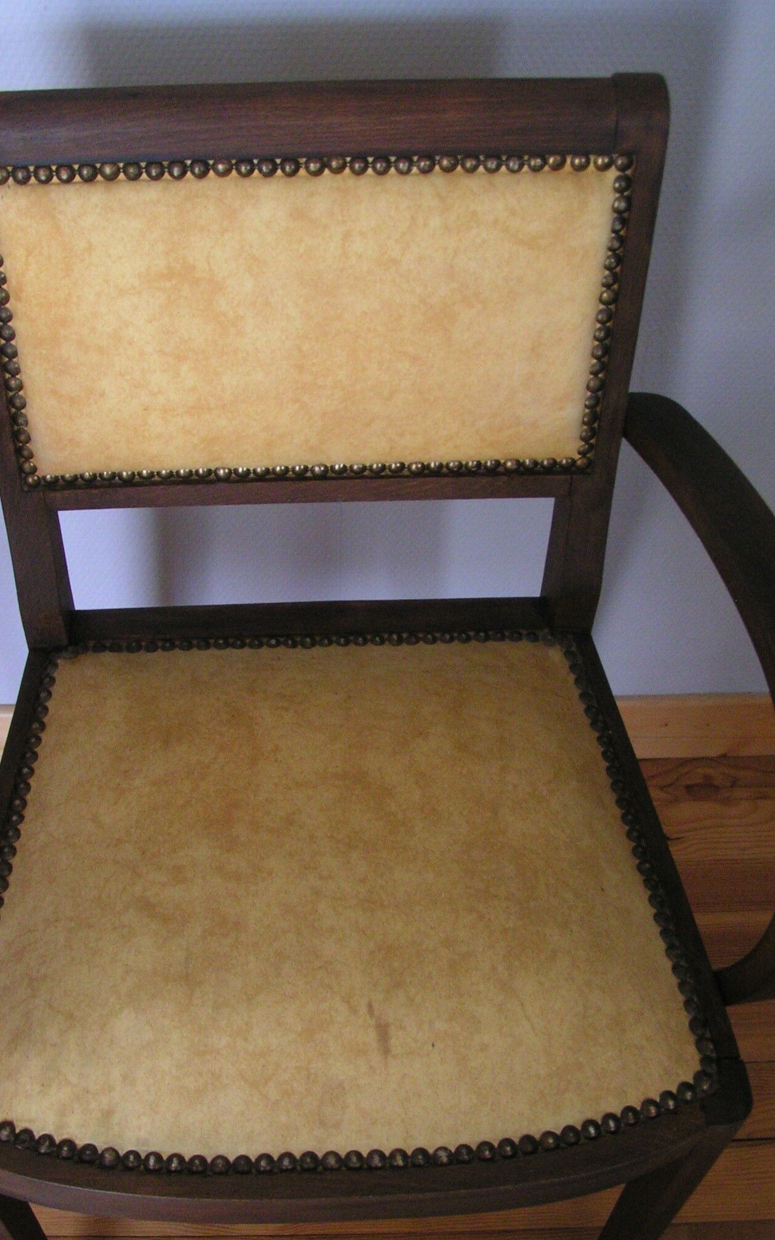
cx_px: 310
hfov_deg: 31.2
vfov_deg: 48.2
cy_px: 630
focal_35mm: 41
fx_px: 1385
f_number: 5.6
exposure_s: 1/50
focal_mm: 5.8
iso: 200
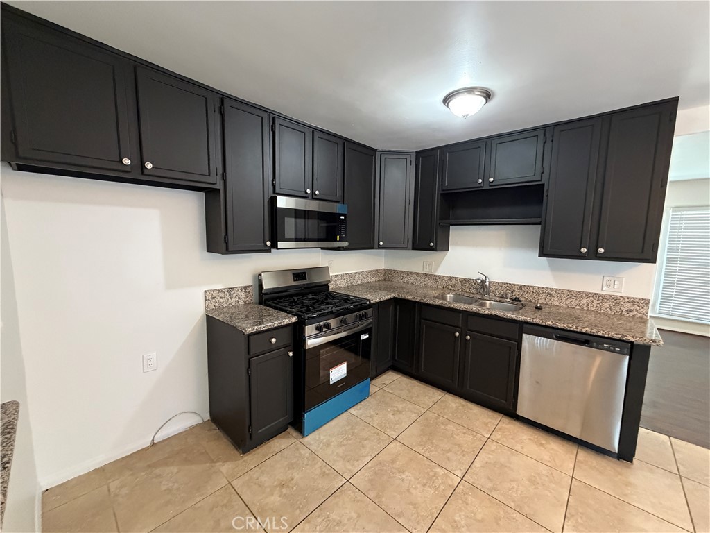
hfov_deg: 102.1
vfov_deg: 85.7
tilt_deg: -5.9
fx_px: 287
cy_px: 266
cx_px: 355
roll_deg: +0.5
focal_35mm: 14
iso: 640
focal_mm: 2.22
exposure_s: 1/60
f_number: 2.2
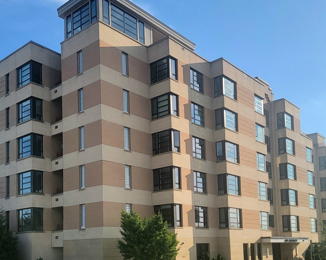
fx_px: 357
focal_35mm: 37
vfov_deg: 40.1
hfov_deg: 49.1
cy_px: 131
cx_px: 170
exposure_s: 1/1429
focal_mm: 6.7
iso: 16
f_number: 1.8
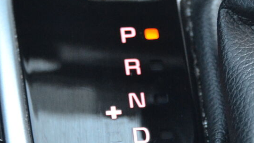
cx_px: 138
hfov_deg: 12.8
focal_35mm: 168
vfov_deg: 7.2
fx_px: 1131
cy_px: 107
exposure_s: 1/60
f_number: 4.2
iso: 1000
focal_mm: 30
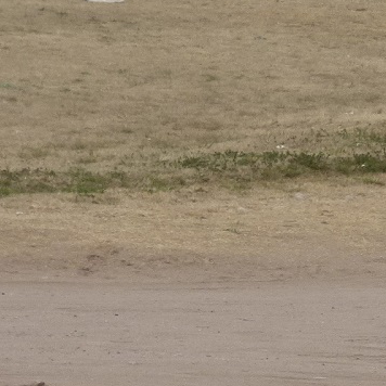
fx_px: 15568
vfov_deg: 1.4
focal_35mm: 1234
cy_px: -217
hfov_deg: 1.4
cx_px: 467
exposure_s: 1/320
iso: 100
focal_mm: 50.6
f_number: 5.5
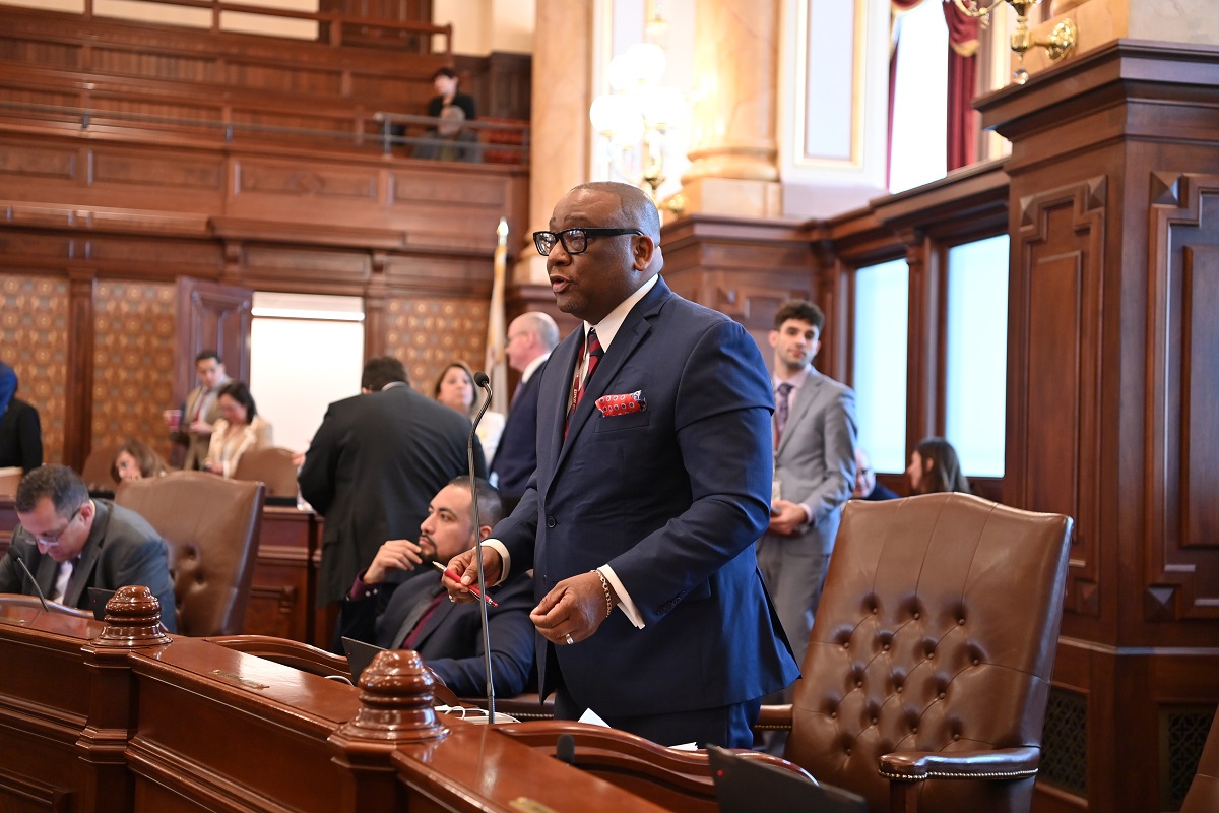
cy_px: 406
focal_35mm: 50
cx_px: 610
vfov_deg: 27.0
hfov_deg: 39.6
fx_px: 1693
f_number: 2.8
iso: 2000
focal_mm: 50
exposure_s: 1/160
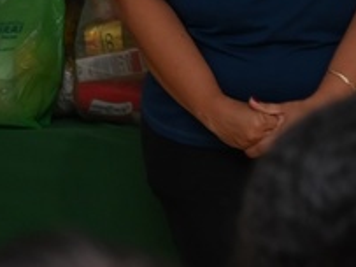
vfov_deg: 4.9
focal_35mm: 298
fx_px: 3063
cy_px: -173
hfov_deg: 6.4
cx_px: 756
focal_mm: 70
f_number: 4
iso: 800
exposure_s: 1/60
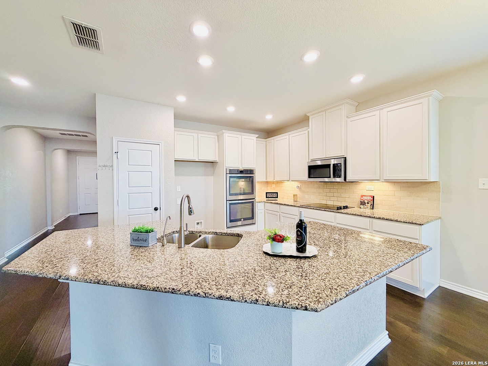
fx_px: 197
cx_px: 244
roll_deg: +1.0
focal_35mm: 14
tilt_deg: -1.1
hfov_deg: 102.1
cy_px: 183
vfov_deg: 85.7
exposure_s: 1/120
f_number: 2.2
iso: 320
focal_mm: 2.22
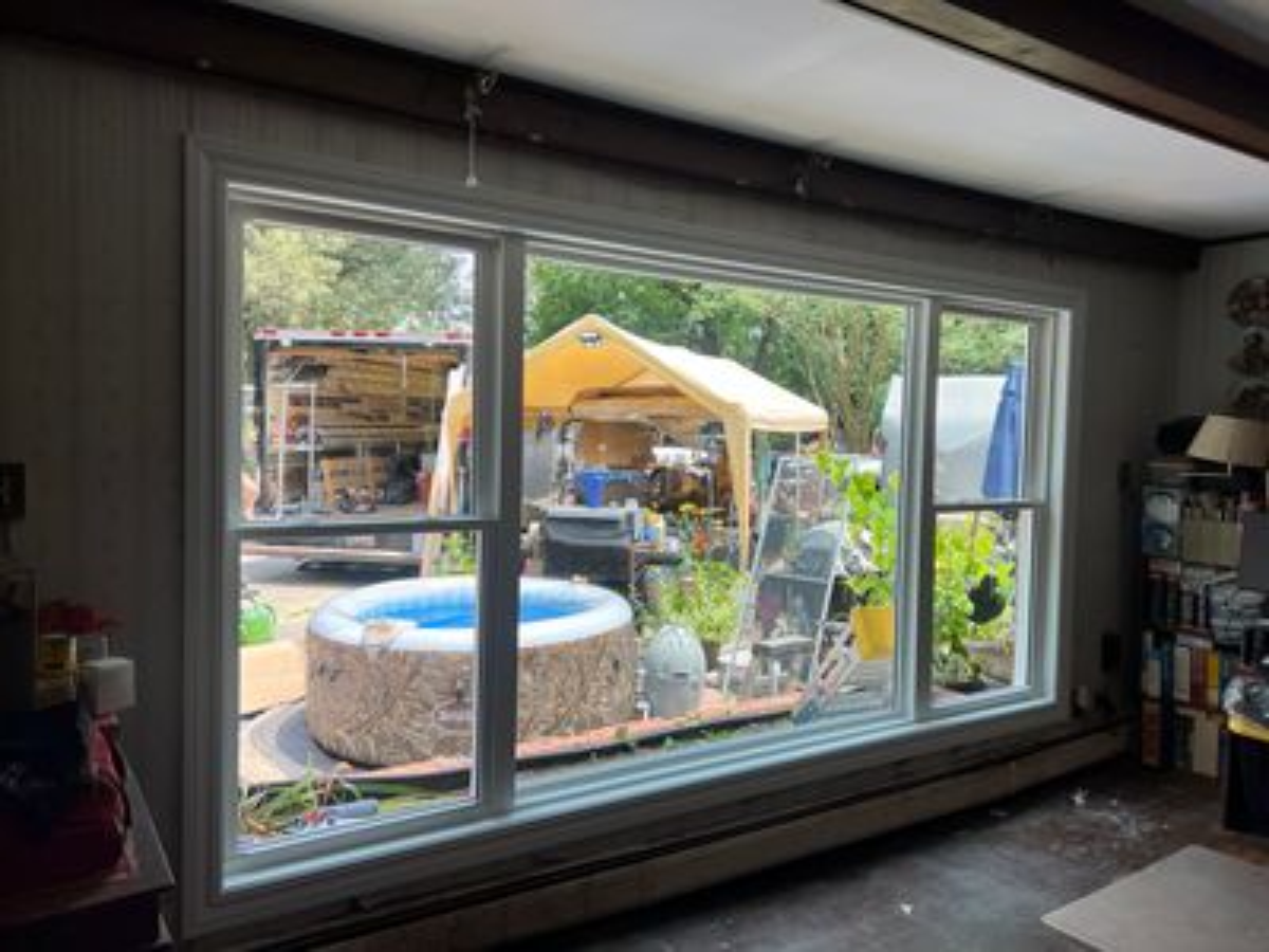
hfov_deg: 67.3
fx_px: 953
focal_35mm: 26
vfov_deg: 53.1
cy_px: 476
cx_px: 634
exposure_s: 1/476
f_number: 1.5
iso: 50
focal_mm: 5.7
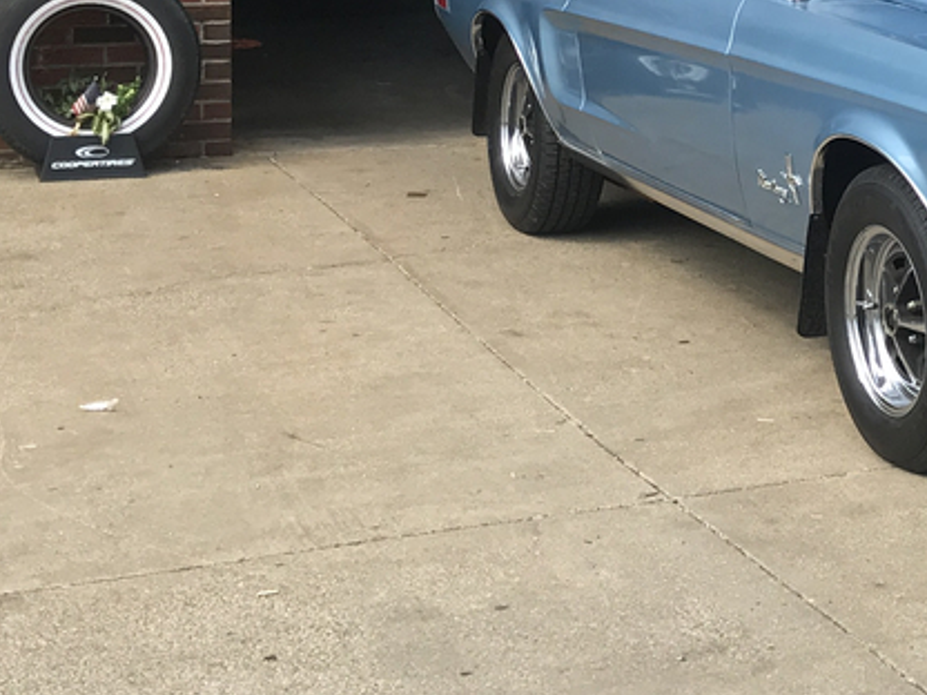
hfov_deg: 19.9
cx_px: 833
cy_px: -31
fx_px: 2598
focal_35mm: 97
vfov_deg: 14.9
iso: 20
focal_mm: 3.99
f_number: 1.8
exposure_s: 1/818
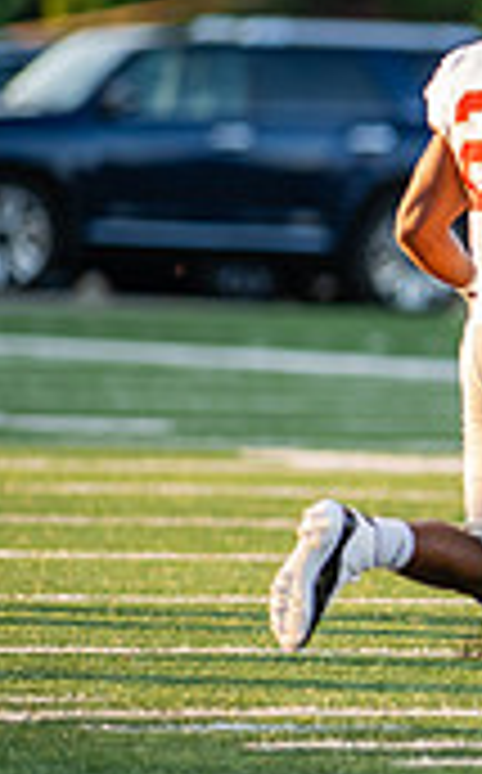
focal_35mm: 1033
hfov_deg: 1.3
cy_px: 380
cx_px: 1302
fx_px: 21784
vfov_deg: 2.0
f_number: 3.2
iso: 800
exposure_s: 1/1250
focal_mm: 300
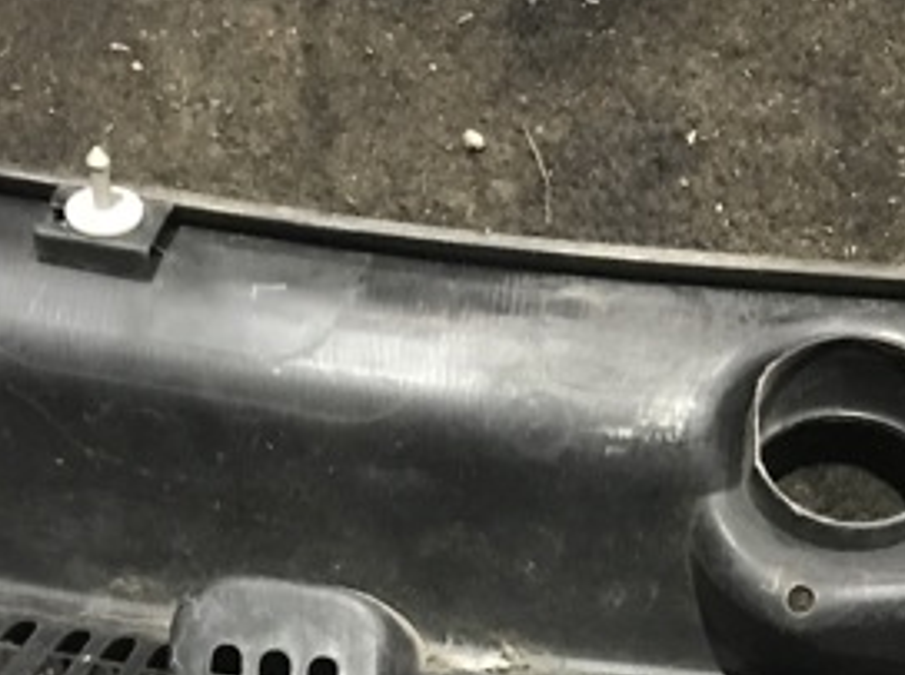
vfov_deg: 21.5
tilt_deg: -85.9
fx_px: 1722
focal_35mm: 66
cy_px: 663
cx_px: 499
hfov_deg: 29.4
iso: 80
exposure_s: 1/4
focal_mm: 3.99
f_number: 1.8
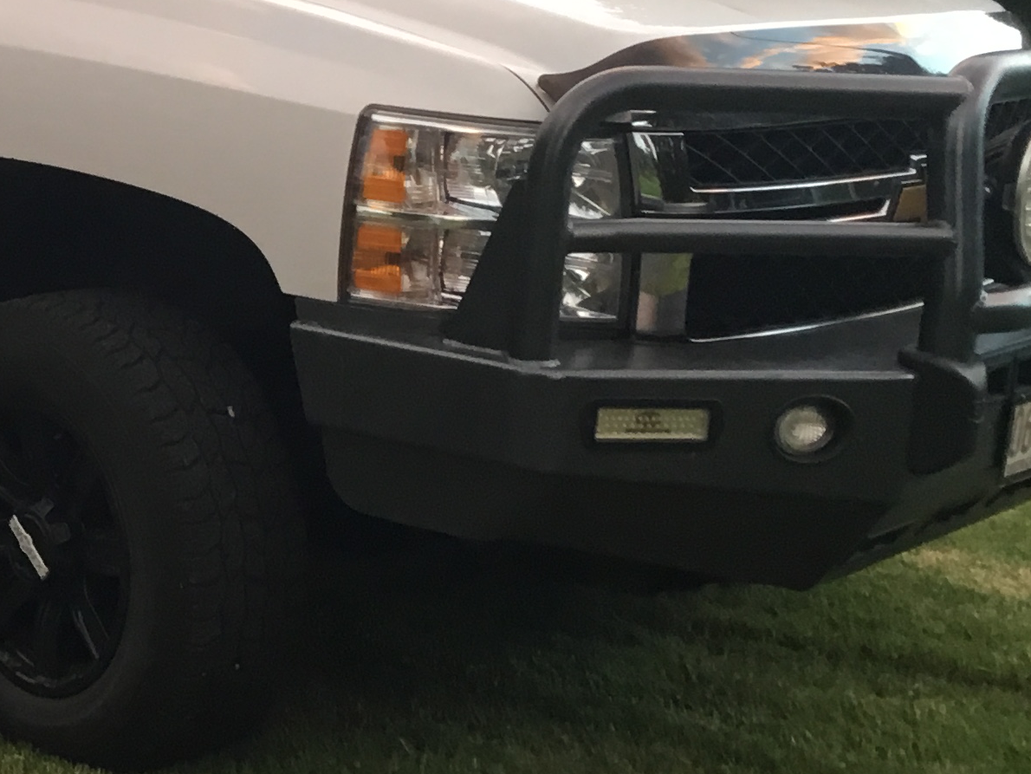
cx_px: 17
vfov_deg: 17.4
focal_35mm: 85
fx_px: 2532
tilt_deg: -7.8
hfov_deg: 22.2
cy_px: 336
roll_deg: -3.5
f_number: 2.4
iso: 64
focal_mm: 3.3
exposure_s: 1/33
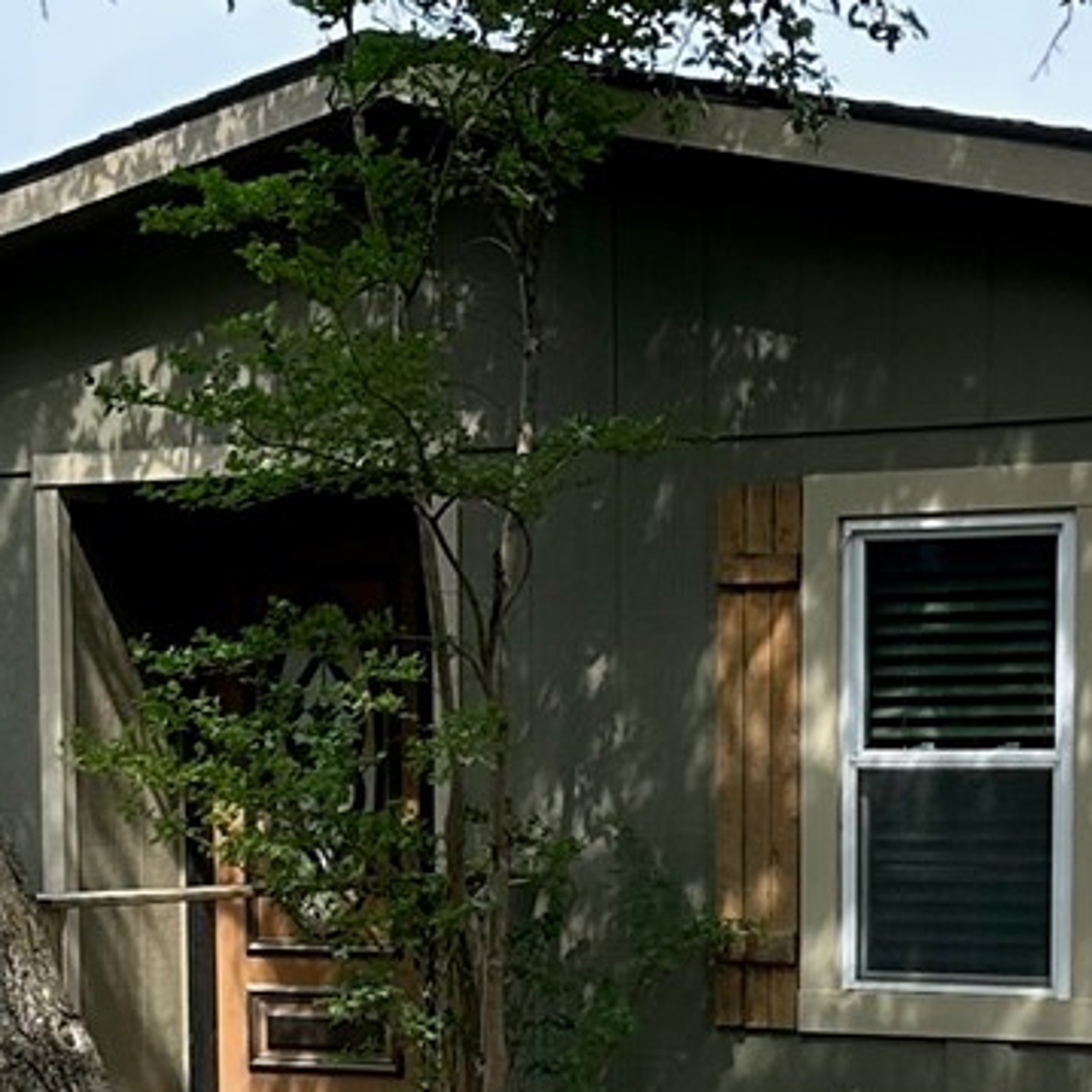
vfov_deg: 14.2
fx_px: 4319
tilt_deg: -5.4
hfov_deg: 14.4
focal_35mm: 121
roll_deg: -0.4
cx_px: 560
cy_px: 1132
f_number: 1.78
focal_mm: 6.86
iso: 80
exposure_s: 1/1304
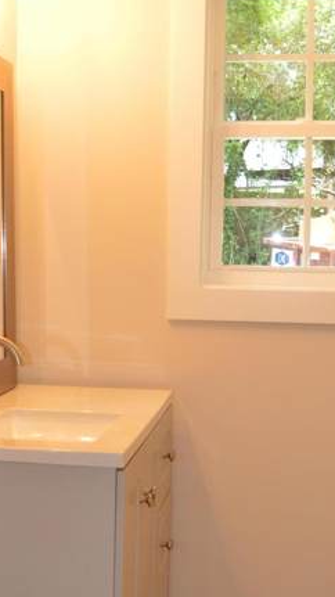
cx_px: 102
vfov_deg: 33.3
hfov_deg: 19.0
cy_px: 342
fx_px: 996
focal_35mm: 63
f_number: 4
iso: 360
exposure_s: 1/125
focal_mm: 18
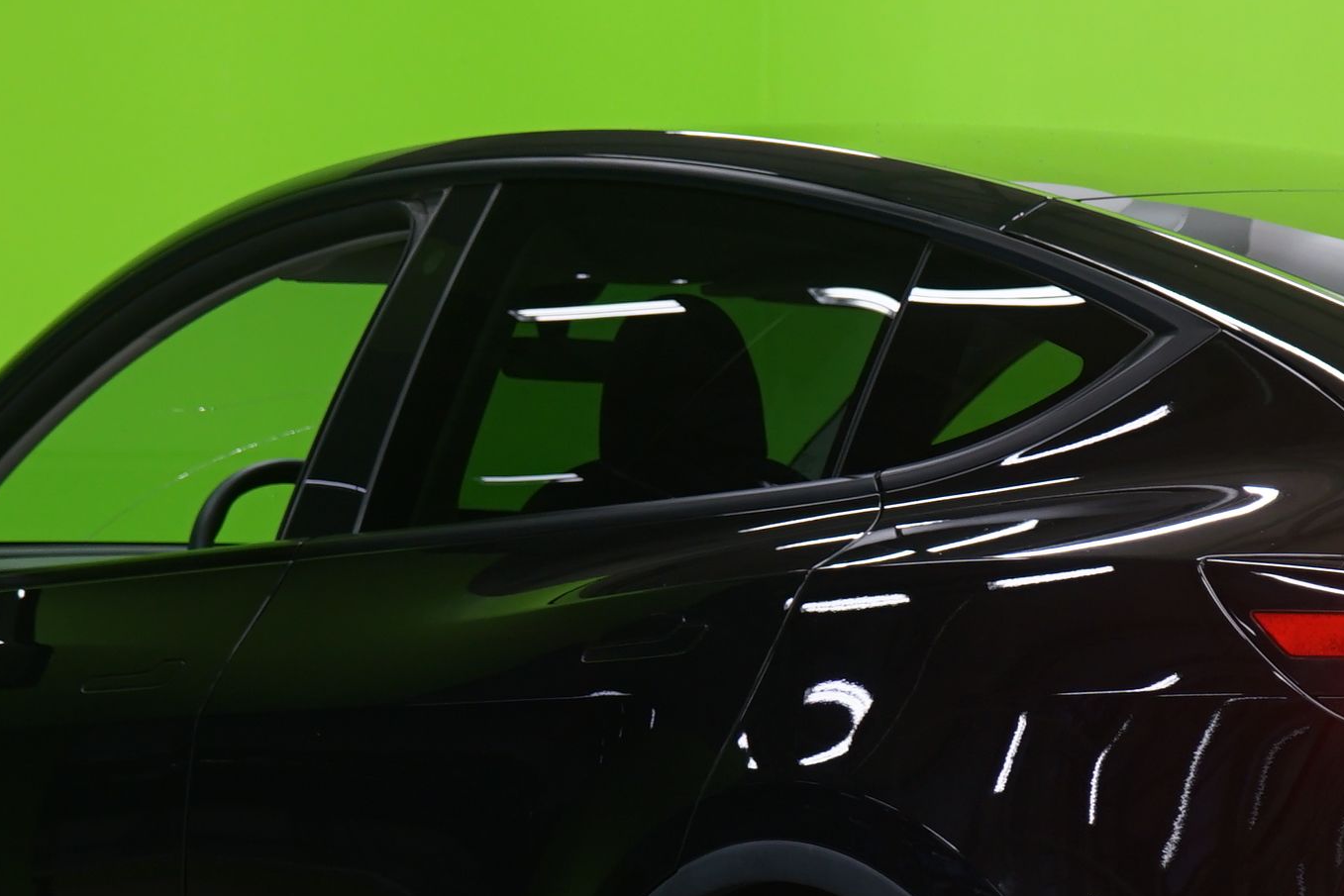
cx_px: 991
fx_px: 5414
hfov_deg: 14.1
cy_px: 647
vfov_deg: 9.5
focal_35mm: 145
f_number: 5
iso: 400
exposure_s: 1/8
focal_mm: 50
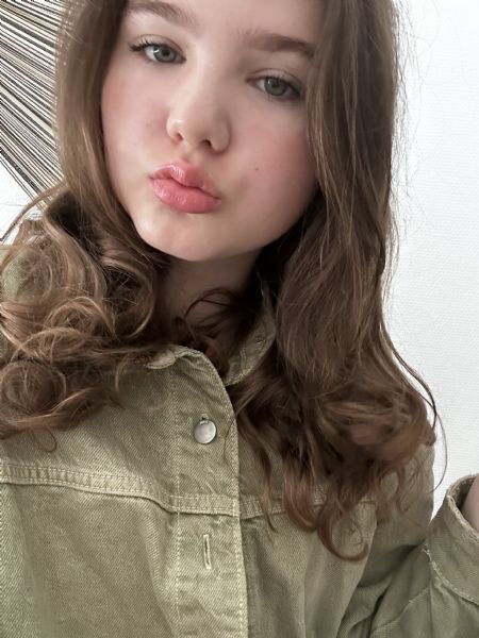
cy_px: 319
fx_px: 554
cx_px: 240
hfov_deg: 46.8
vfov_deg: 60.0
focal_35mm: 30
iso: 320
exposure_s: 1/60
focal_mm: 2.69
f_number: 1.9
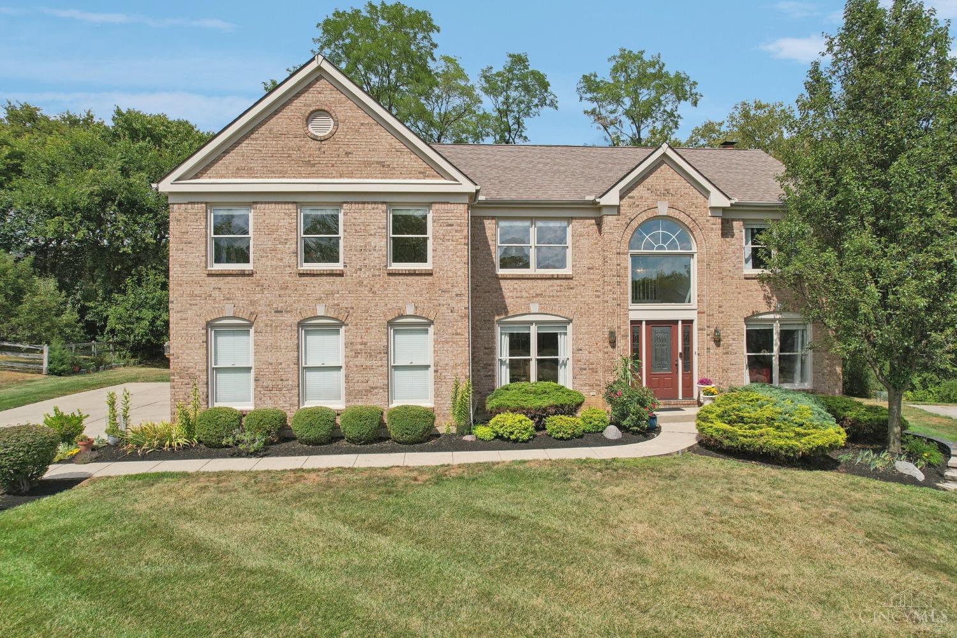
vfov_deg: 57.2
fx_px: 585
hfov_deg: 78.6
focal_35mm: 22
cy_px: 319
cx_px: 478
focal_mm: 8.4
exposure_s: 1/2000
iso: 120
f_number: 2.8
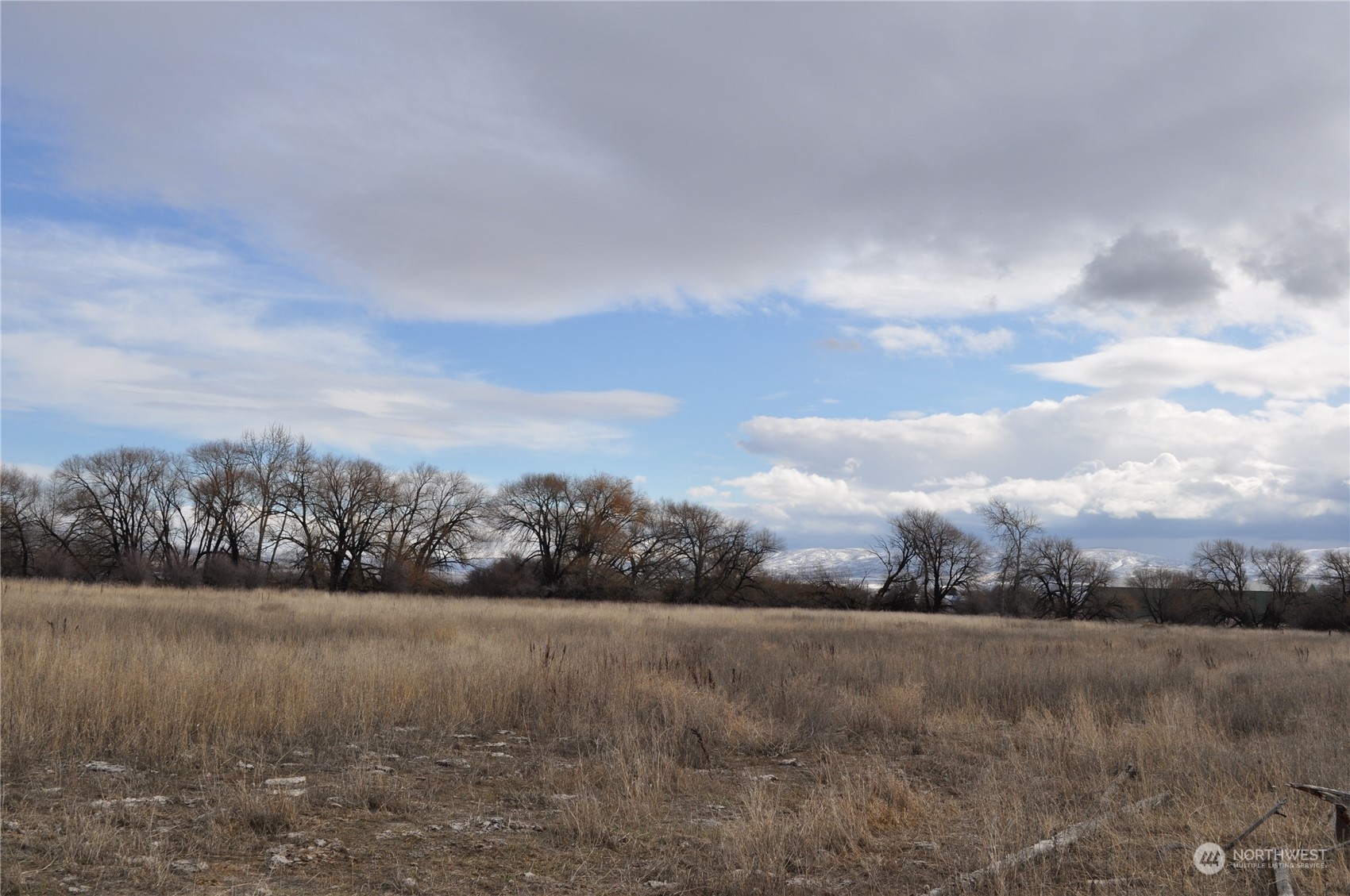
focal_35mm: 42
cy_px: 448
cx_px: 675
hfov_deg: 46.4
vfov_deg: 31.8
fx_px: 1573
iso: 200
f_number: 10
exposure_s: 1/400
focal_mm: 28
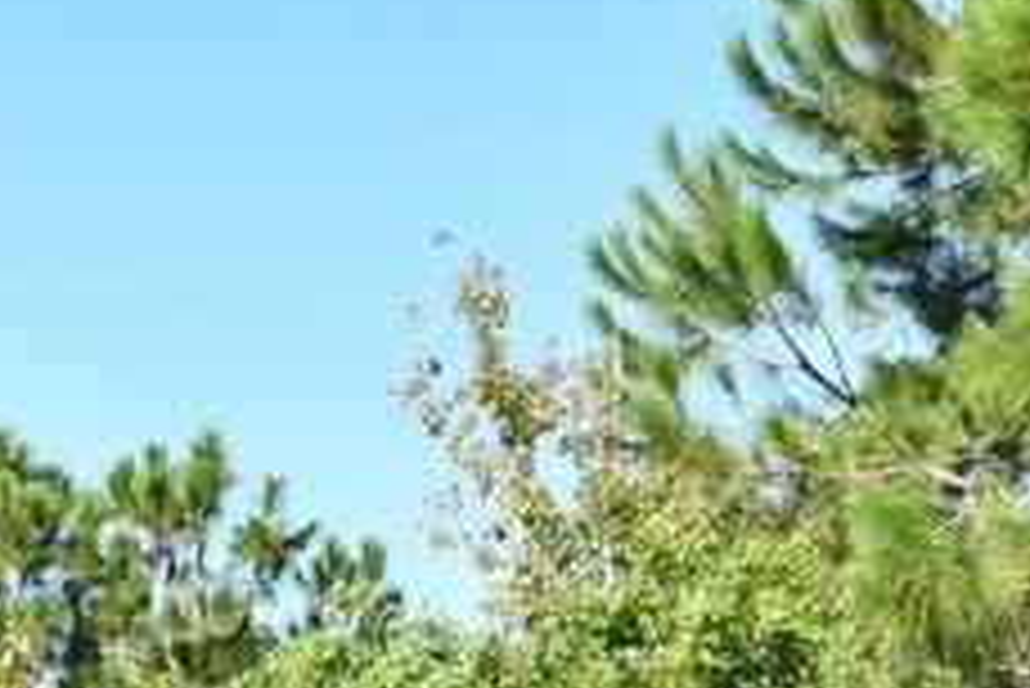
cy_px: 931
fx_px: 5124
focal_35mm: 179
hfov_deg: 11.3
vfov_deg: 7.6
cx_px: 1106
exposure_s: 1/250
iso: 200
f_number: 8
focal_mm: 32
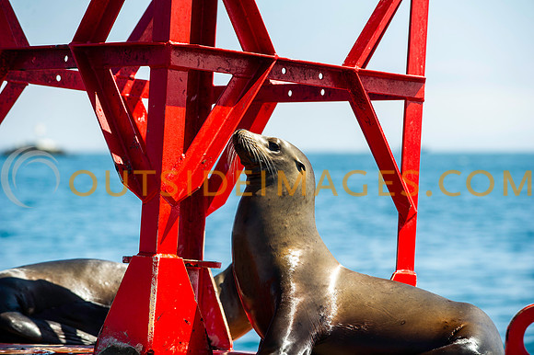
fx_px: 2446
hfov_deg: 12.5
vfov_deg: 8.3
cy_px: 178
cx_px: 267
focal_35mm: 165
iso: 200
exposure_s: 1/640
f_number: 5.6
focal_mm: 165
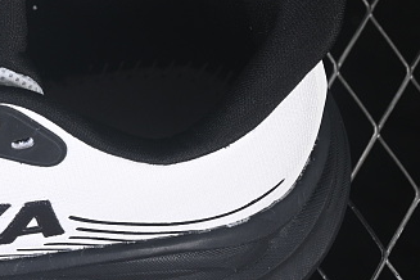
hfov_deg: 8.2
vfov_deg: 5.5
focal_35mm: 248
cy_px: 18
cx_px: -161
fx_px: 2893
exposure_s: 1/80
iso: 160
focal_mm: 50
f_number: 7.1
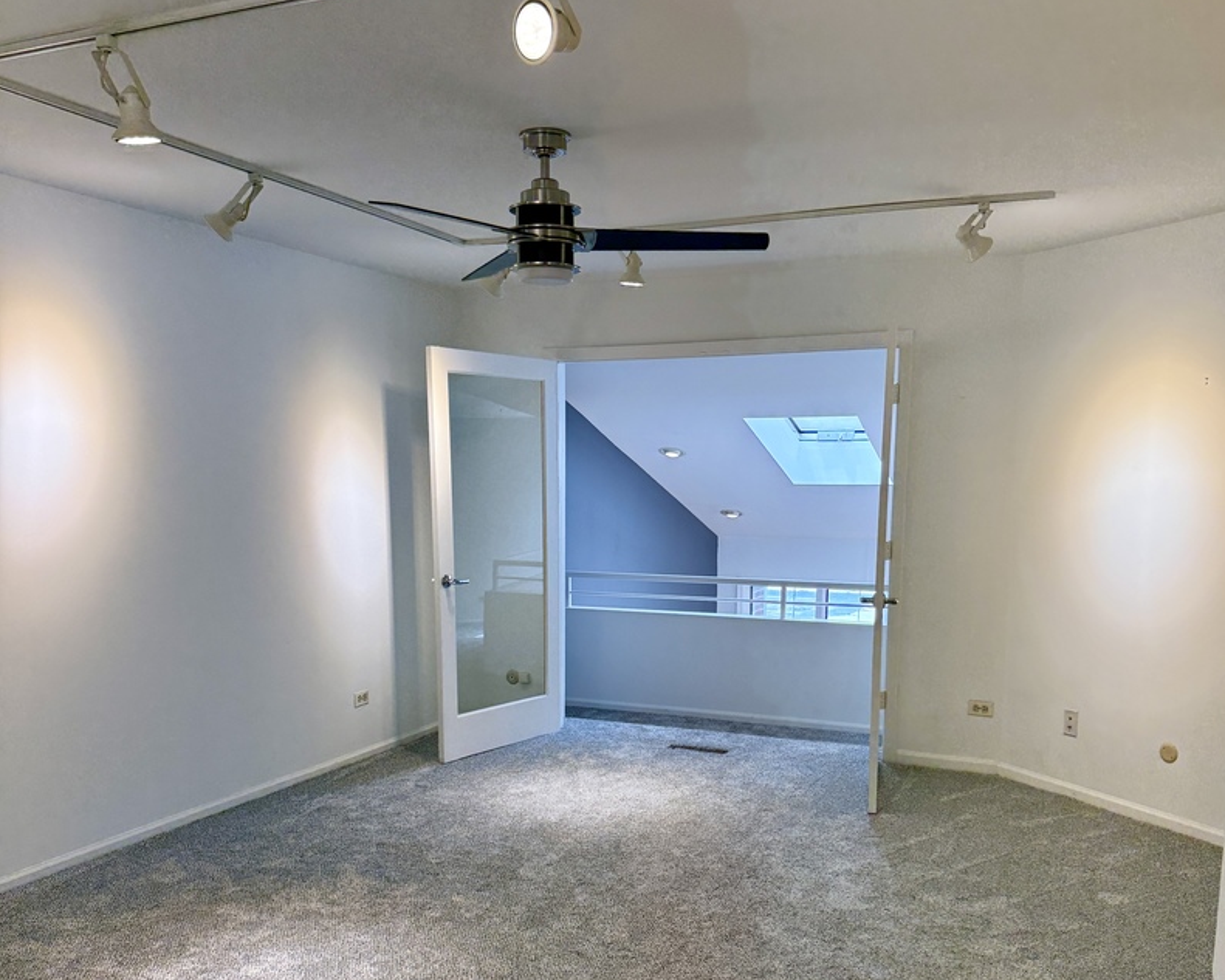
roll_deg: -0.4
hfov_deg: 55.7
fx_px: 1160
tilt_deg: -8.4
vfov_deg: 45.2
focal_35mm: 32
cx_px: 626
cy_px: 644
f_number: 1.78
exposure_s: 1/176
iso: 160
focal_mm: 6.76
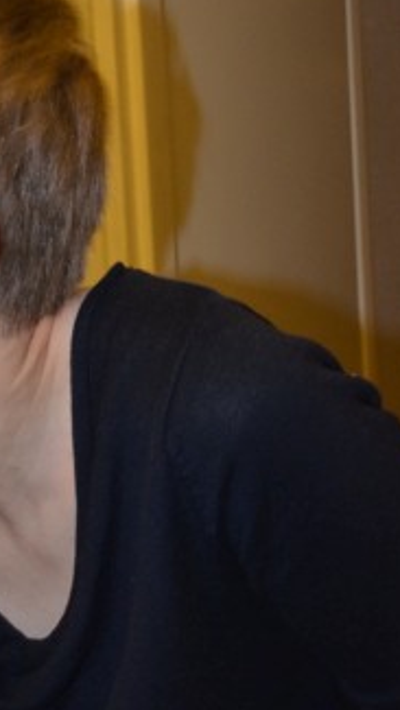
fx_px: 1566
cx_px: -49
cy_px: 315
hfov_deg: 14.2
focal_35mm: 83
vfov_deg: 25.5
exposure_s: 1/60
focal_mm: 25
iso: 800
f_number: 4
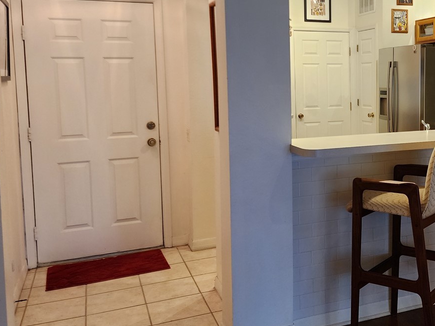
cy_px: 120
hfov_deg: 42.9
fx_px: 528
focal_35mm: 42
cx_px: 344
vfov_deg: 34.2
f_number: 1.8
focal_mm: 6.4
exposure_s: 1/120
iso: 320
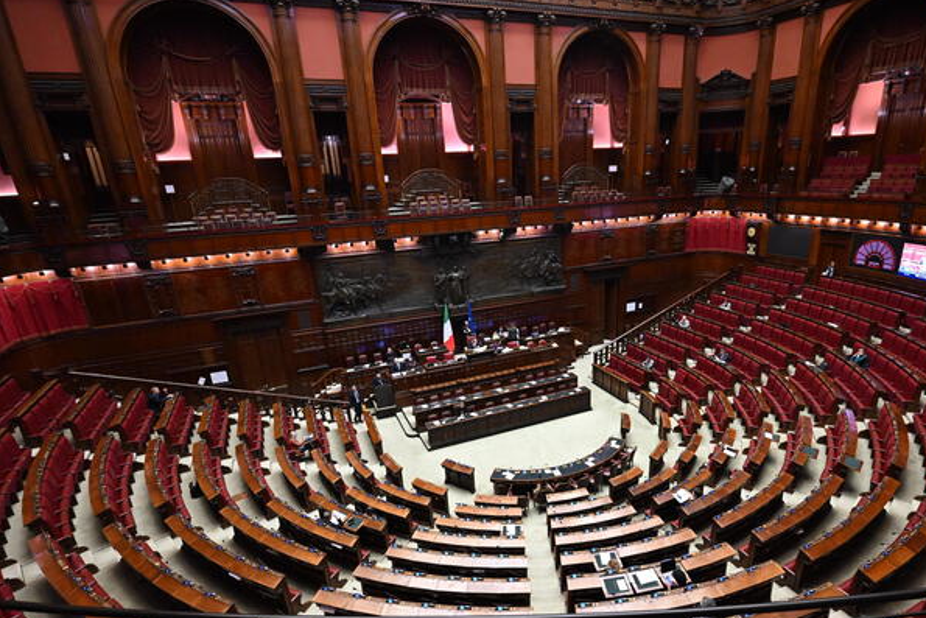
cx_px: 518
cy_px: 356
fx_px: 515
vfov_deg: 61.7
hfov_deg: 83.6
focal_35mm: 20
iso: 5000
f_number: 3.5
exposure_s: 1/160
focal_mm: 17
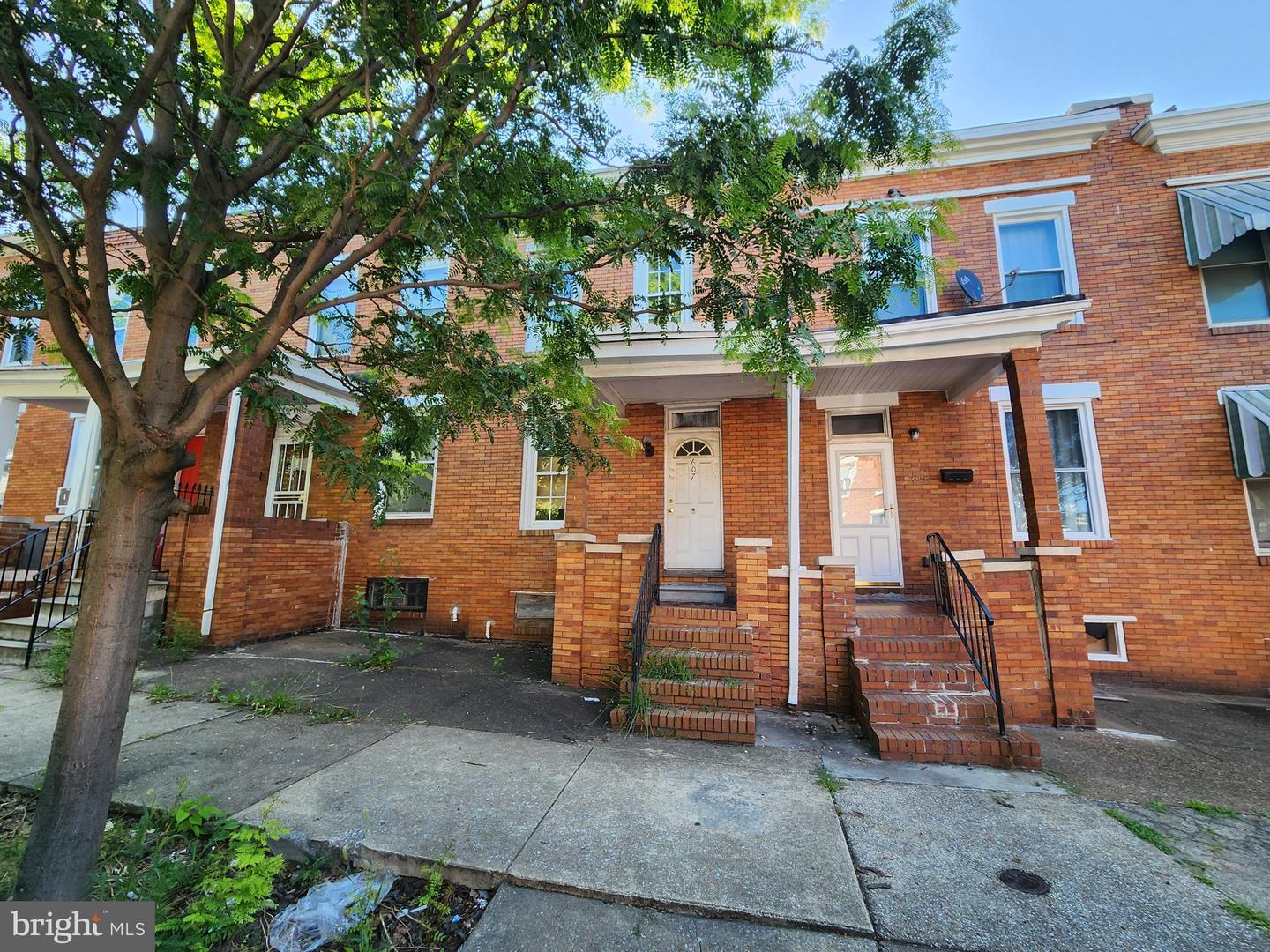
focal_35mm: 13
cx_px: 635
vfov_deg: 89.9
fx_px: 477
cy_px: 476
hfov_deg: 106.2
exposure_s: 1/230
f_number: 2.2
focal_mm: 2.2
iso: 50
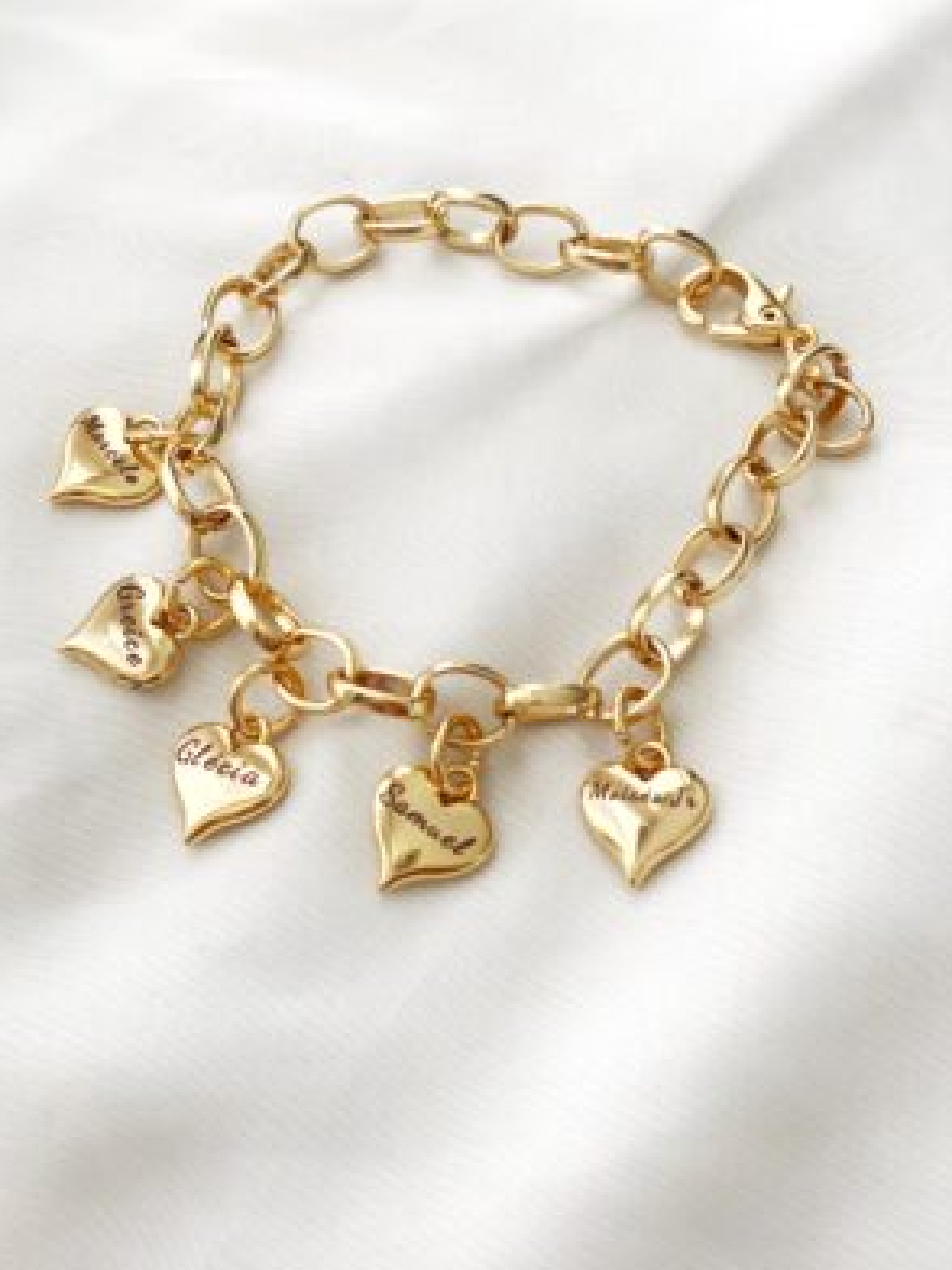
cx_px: 473
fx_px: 1943
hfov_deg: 27.5
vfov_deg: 36.2
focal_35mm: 53
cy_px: 645
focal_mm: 6
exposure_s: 1/120
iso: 125
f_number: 2
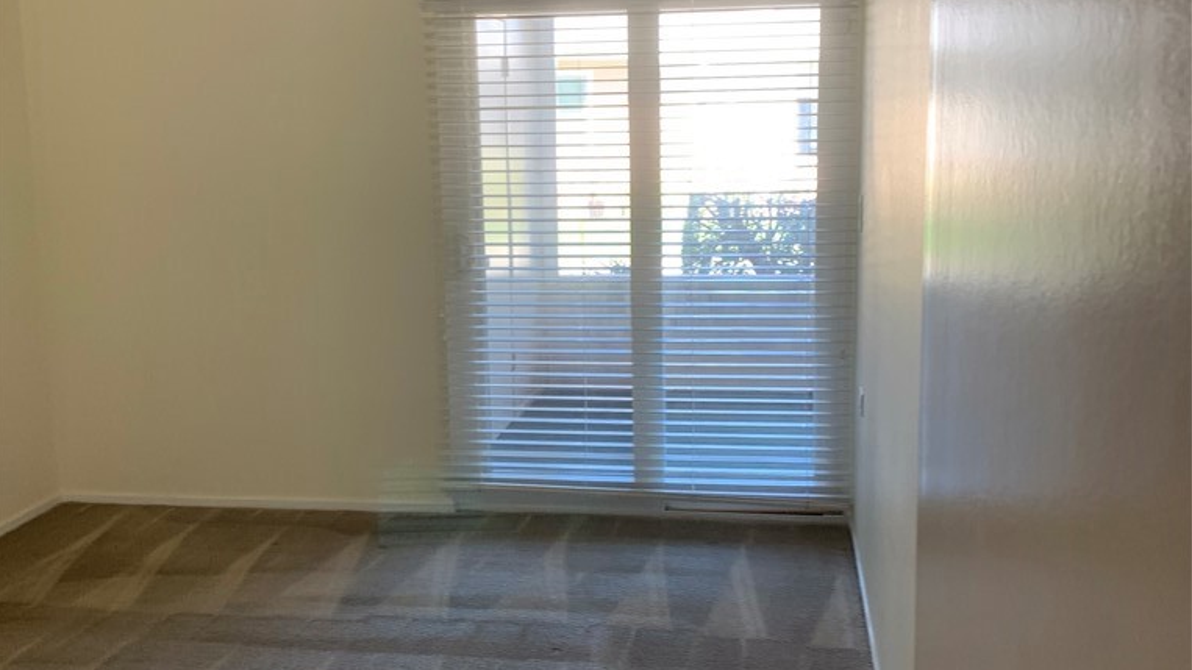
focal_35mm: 38
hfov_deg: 52.8
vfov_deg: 31.2
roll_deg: +3.0
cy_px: 320
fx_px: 1201
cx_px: 594
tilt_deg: -9.7
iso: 50
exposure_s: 1/60
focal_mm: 4.25
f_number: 1.8
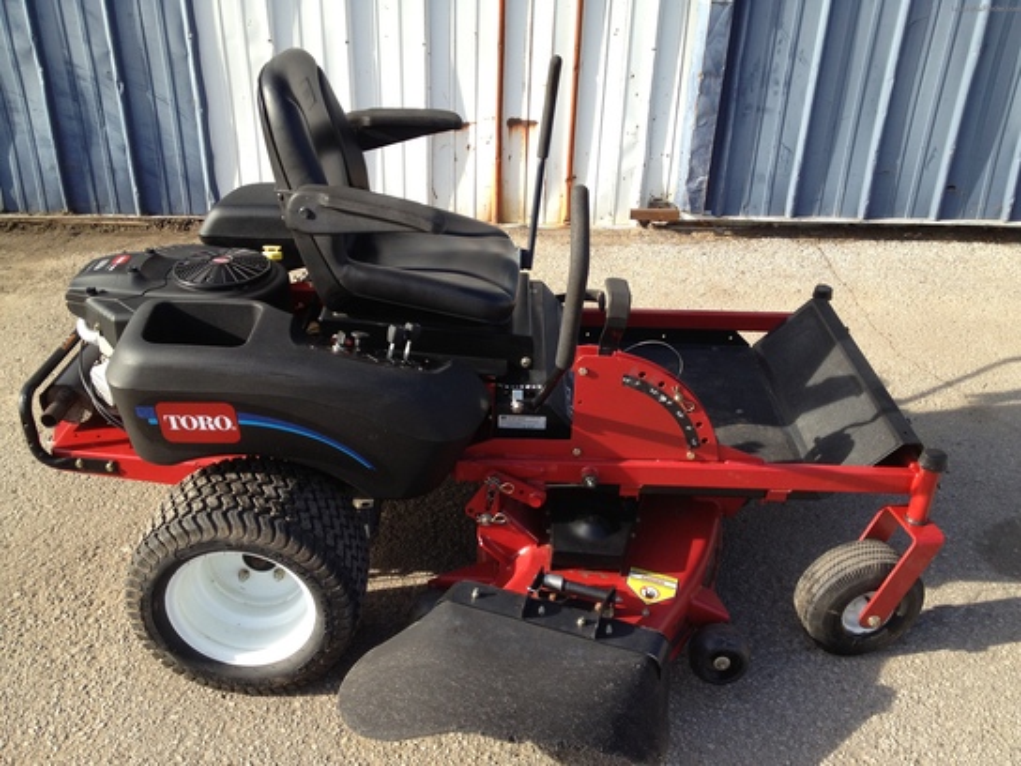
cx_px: 510
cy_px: 383
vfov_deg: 40.7
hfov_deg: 52.6
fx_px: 1032
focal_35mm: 35
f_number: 2.4
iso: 50
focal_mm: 4.28
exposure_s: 1/435
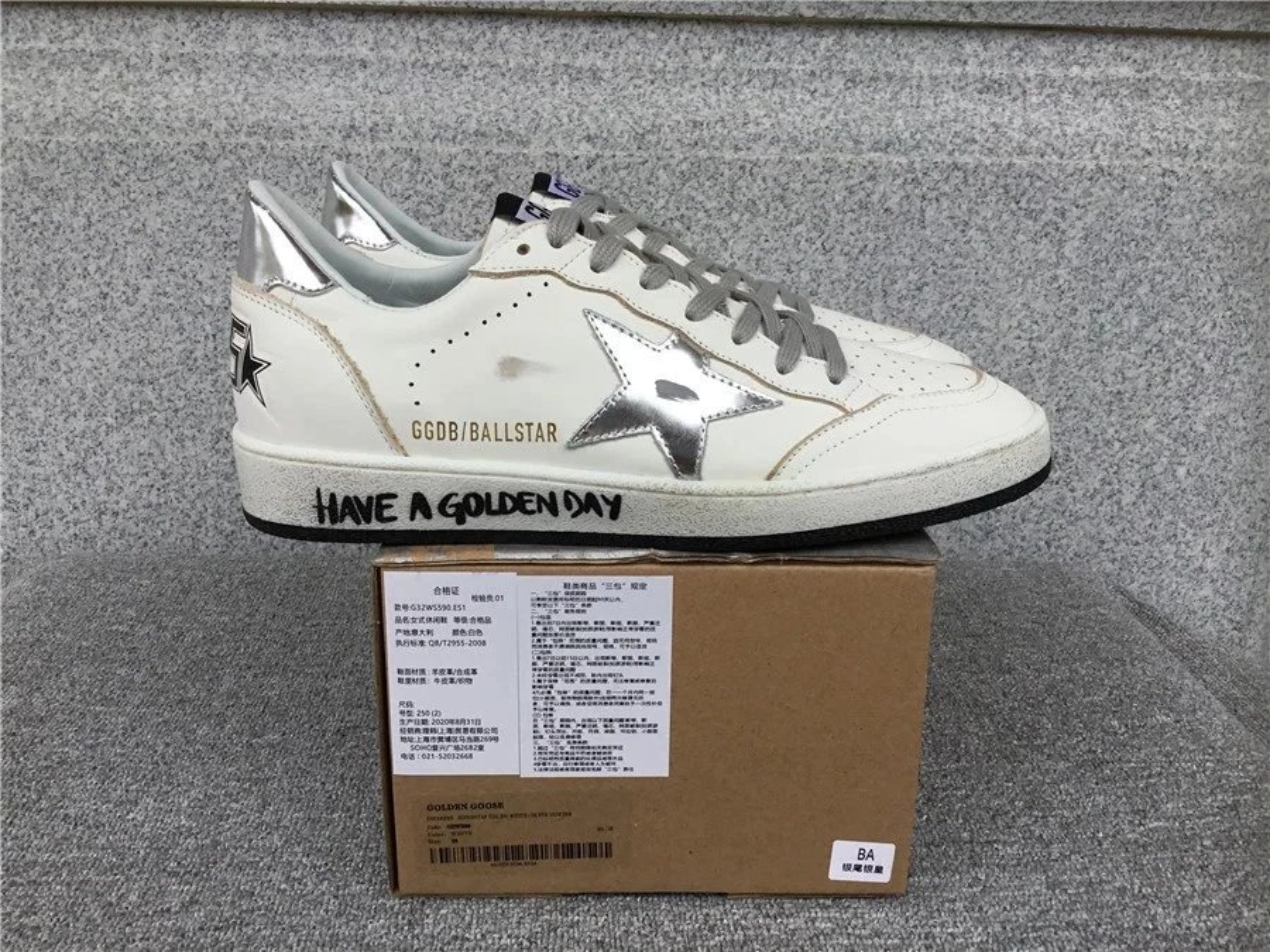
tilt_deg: -17.8
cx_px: 635
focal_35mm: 31
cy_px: 476
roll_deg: -1.0
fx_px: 1137
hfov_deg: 58.4
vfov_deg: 45.4
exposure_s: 1/264
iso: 25
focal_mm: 3.3
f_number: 2.4
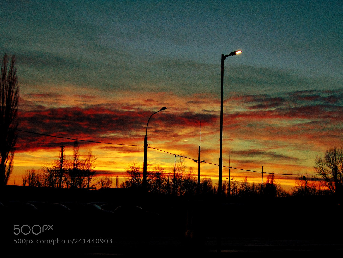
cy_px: 129
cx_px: 172
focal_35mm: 60
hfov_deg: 32.2
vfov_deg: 24.4
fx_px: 595
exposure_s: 1/640
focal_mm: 10.8
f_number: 3.6
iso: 100
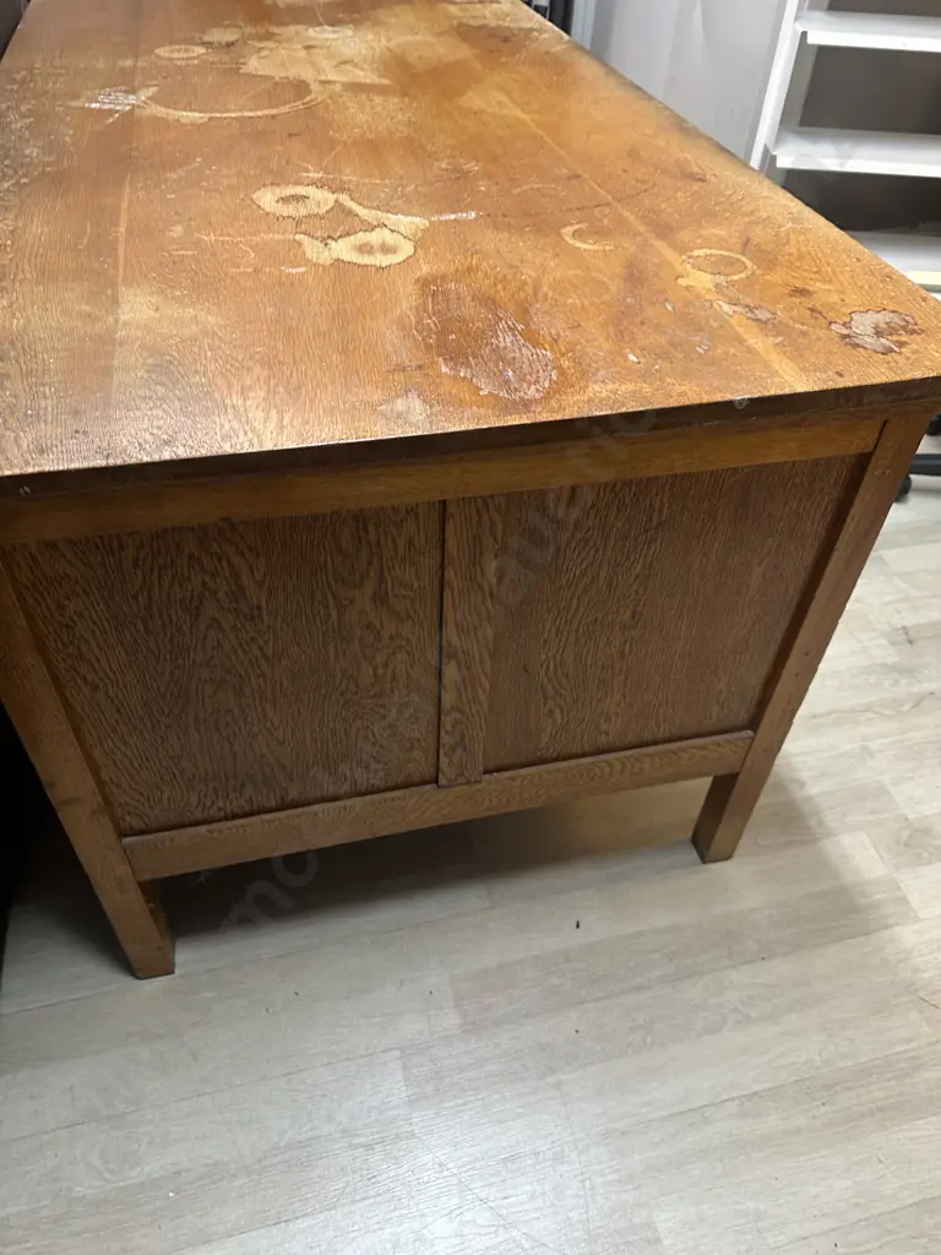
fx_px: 870
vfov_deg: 71.6
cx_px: 470
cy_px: 628
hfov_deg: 56.8
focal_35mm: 24
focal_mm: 6.86
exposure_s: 1/50
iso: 200
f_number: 1.78
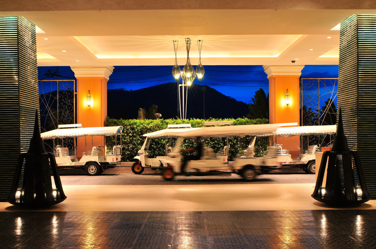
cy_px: 124
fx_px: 454
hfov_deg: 45.0
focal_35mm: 44
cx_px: 188
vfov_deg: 30.8
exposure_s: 1/4
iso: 500
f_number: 8
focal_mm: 29
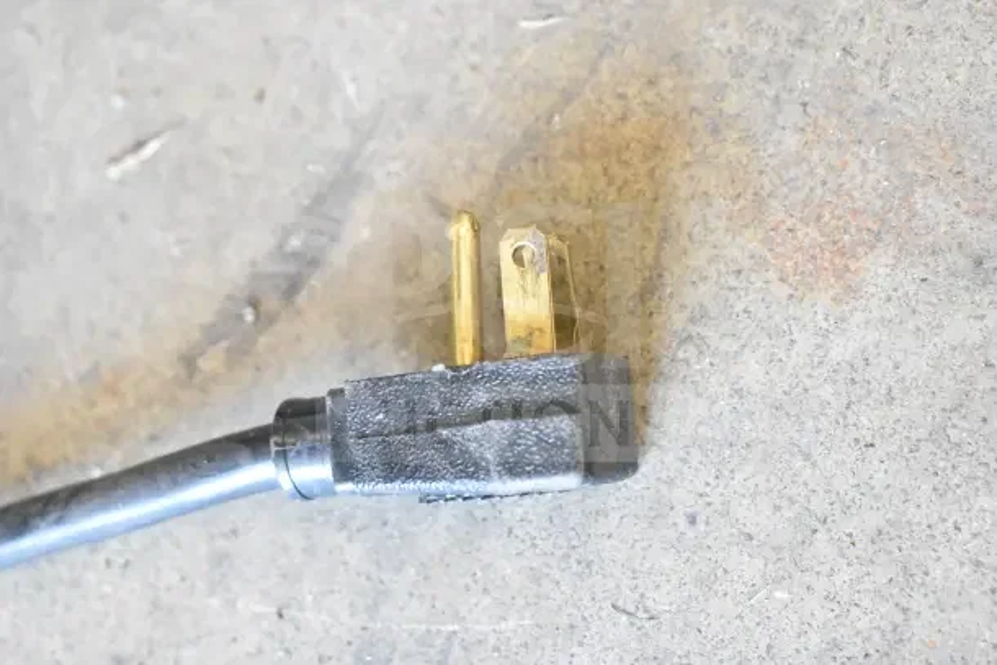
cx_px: 498
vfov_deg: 23.8
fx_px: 1579
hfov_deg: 35.0
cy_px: 332
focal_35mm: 57
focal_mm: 38
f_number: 5.6
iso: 6400
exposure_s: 1/125
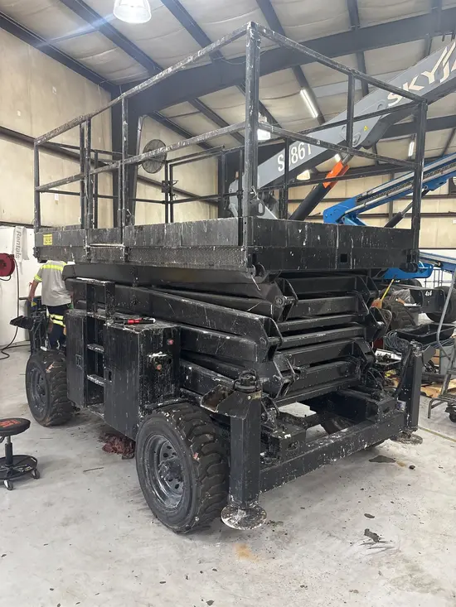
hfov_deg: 53.1
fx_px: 457
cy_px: 304
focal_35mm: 26
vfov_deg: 67.3
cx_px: 228
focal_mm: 5.96
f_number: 1.6
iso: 200
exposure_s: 1/60
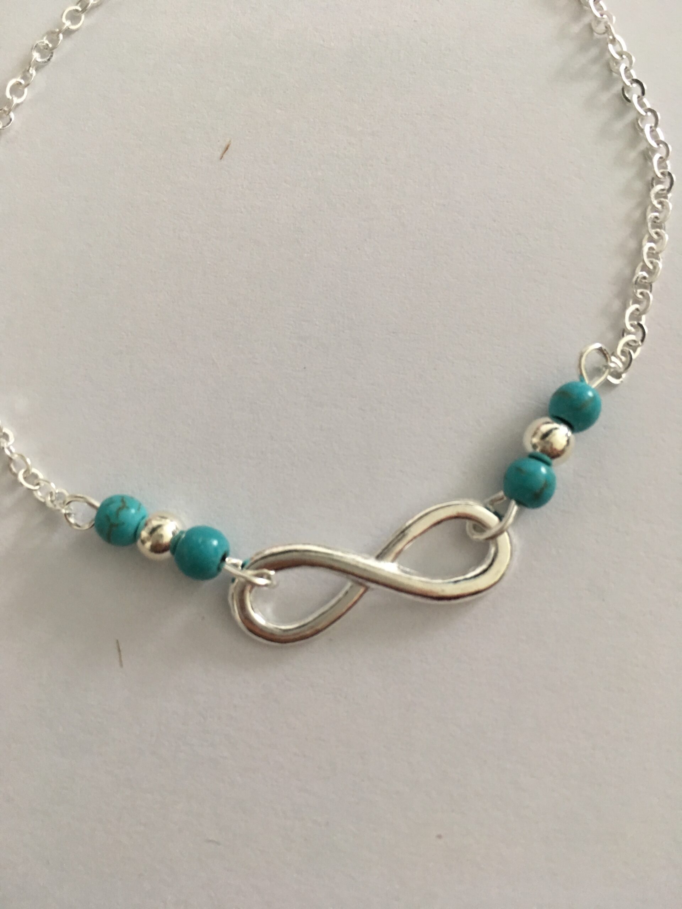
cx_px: 341
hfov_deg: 48.2
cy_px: 454
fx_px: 762
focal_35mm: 29
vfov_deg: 61.7
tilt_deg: -80.7
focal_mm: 4.15
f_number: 2.2
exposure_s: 1/33
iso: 125
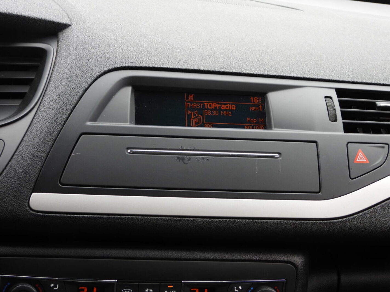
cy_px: 146
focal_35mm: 85
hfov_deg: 23.0
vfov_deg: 17.4
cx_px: 195
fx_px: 958
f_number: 3.5
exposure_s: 1/100
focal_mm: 15.3
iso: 100
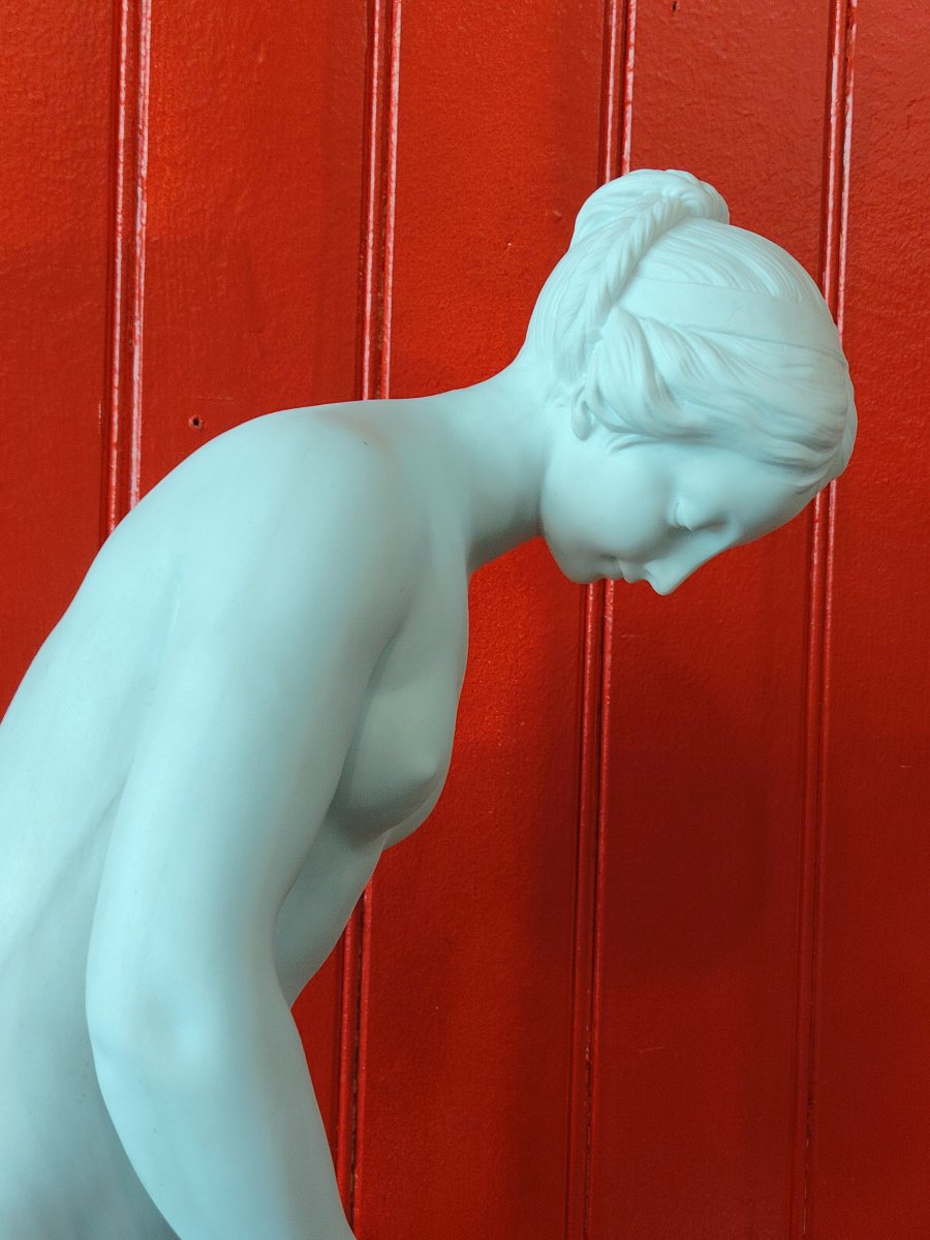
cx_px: 465
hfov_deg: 30.3
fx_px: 1719
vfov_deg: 39.7
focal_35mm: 48
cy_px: 620
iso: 319
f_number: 4
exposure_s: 1/33.3
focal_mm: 5.25
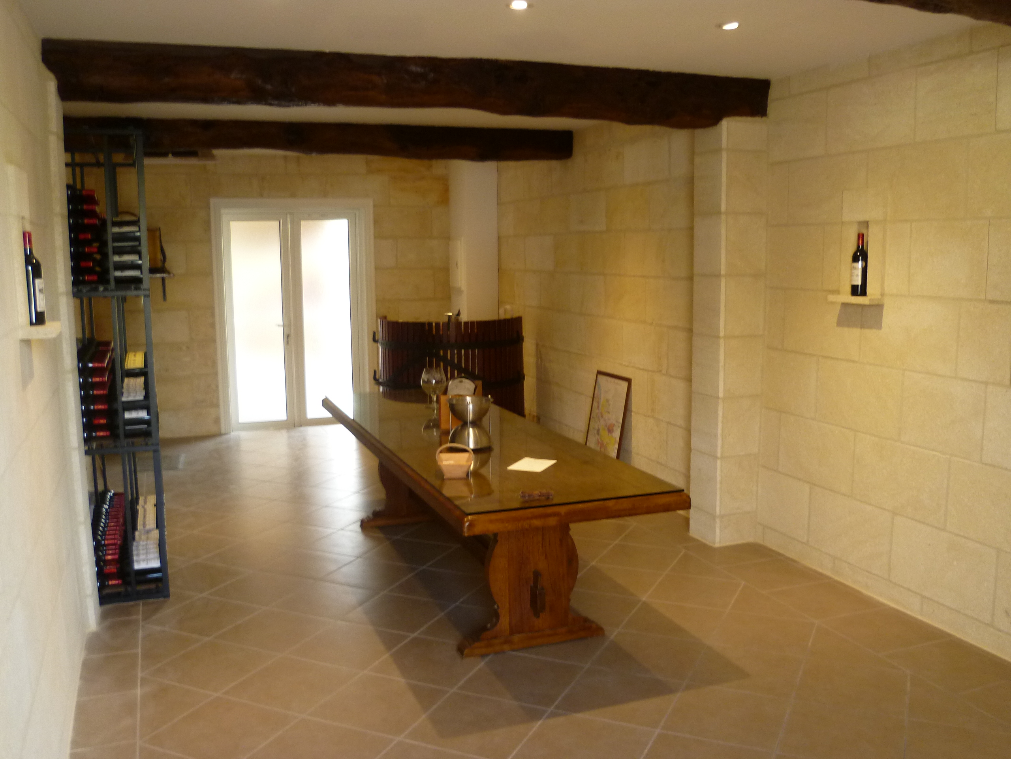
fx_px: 935
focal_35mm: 32
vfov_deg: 44.2
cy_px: 380
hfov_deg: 56.8
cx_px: 506
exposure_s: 1/30
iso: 200
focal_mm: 5.7
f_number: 3
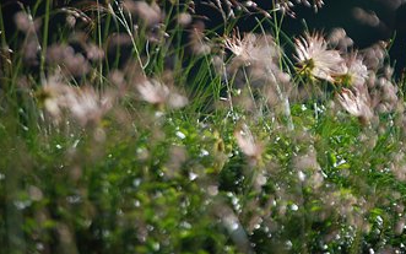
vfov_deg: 4.1
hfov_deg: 6.6
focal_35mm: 319
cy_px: 70
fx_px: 3528
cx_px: 312
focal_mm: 135
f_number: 5
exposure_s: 1/1000
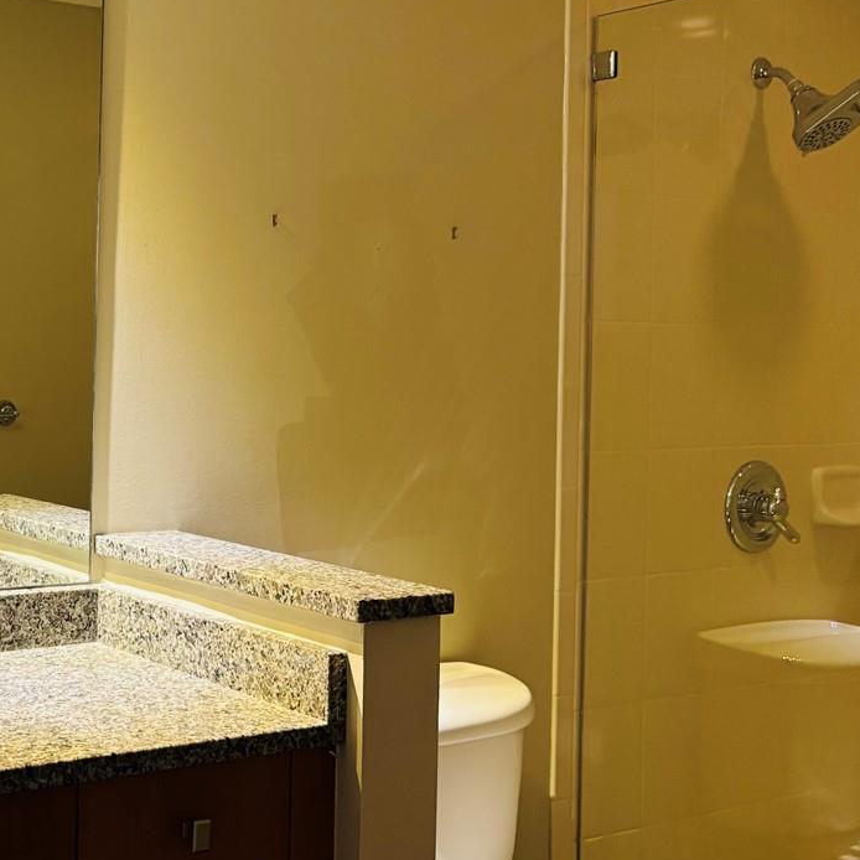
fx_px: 1490
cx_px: 77
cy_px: 352
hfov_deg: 30.7
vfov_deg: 32.1
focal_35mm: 53
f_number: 1.6
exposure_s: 1/60
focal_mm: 5.96
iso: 200
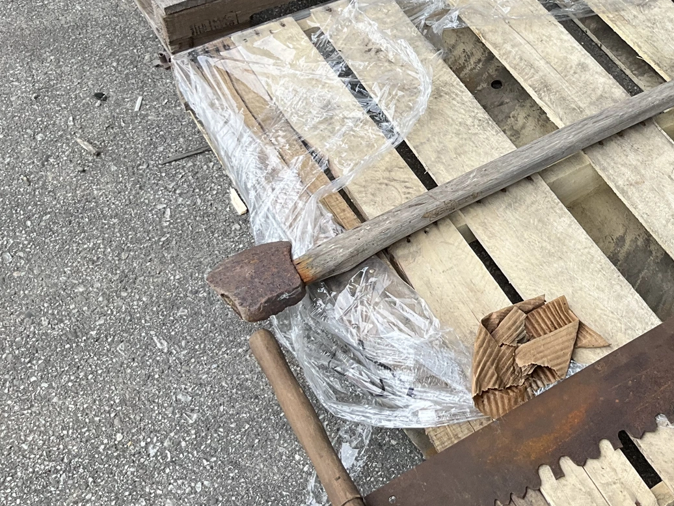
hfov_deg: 32.3
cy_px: 102
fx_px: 1090
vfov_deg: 25.7
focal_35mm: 56
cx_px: 629
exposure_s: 1/397
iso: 25
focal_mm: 3
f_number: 1.8
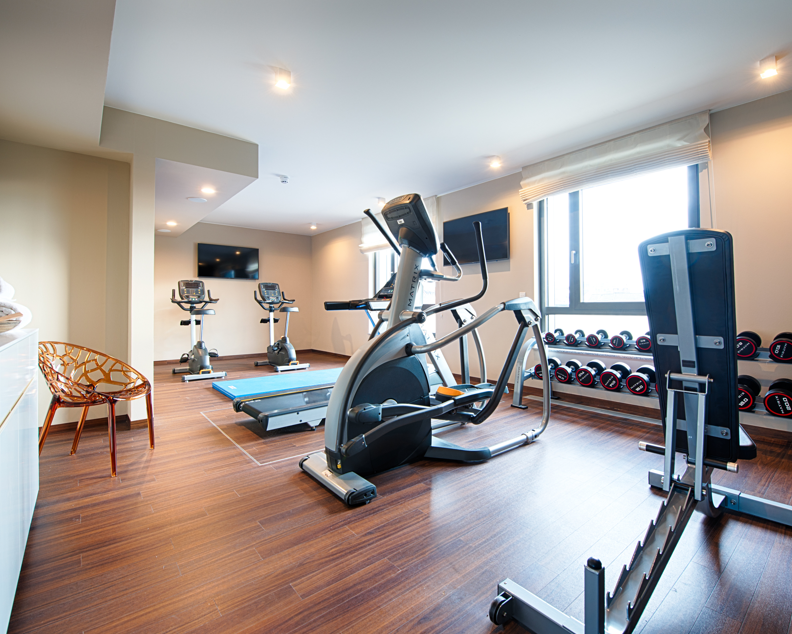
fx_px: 375
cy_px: 318
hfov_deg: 93.0
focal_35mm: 16
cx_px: 422
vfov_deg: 80.4
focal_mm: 14
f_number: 8
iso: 100
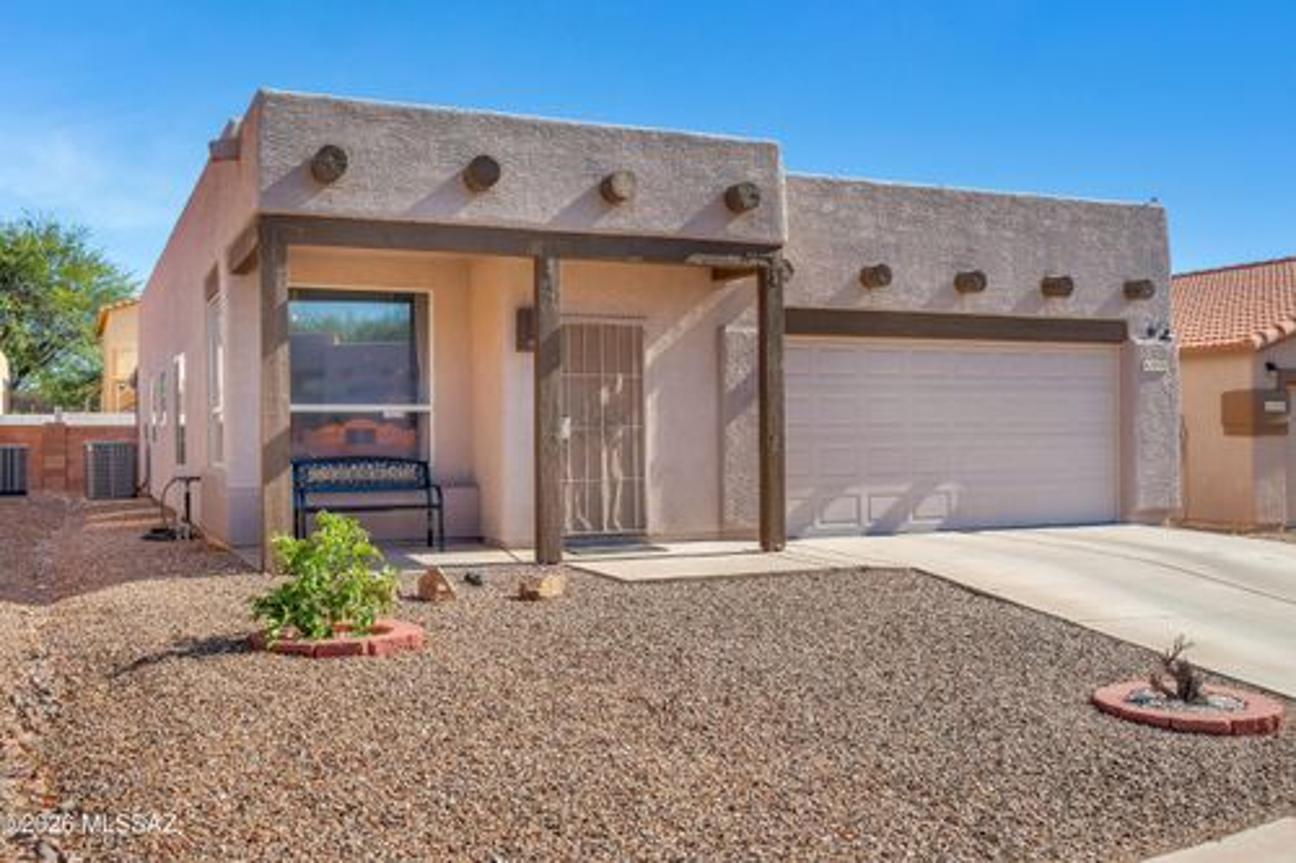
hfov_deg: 54.5
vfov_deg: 37.8
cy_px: 432
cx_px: 648
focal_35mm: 35
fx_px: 1260
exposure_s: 1/320
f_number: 8
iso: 250
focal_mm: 35
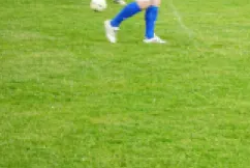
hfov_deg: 11.6
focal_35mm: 173
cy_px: -37
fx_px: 1203
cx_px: 308
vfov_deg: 7.9
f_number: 5.6
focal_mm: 70
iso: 160
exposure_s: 1/80
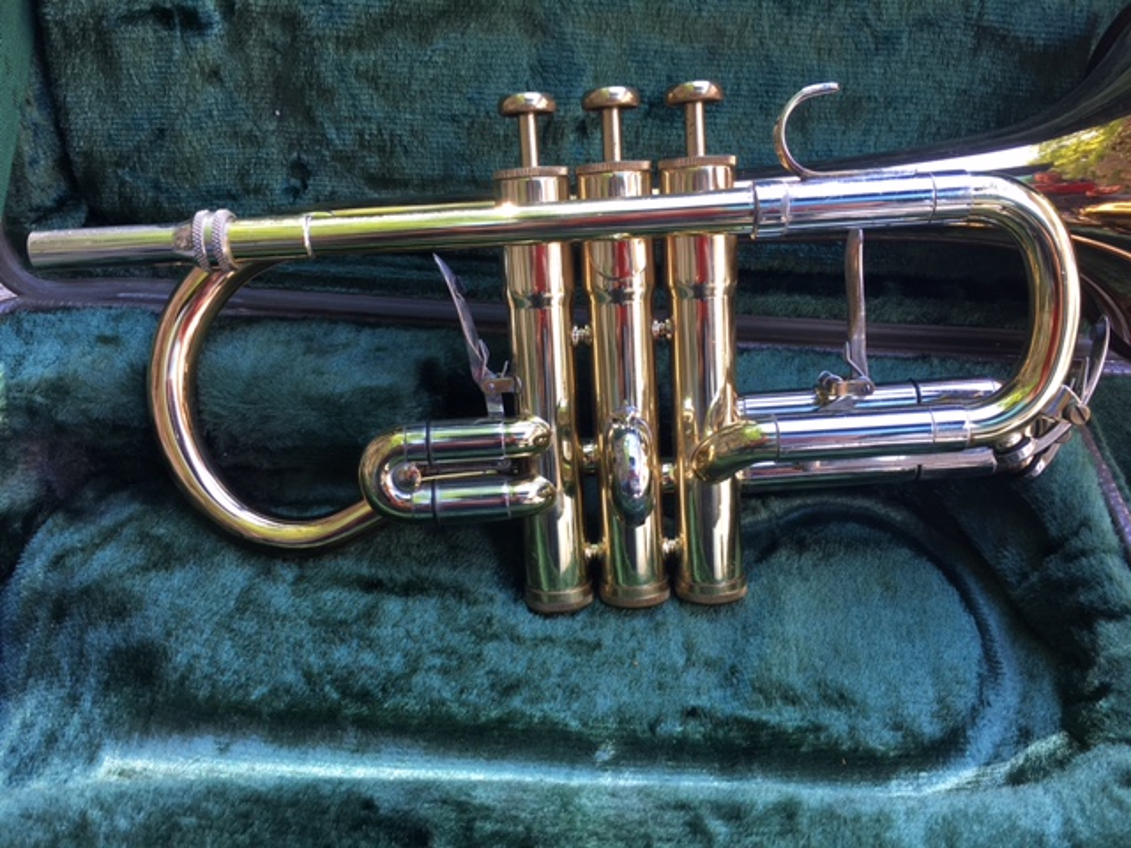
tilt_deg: -46.8
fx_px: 948
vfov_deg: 48.2
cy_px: 424
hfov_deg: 61.7
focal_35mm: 29
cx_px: 566
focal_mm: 4.15
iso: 25
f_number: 2.2
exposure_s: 1/50
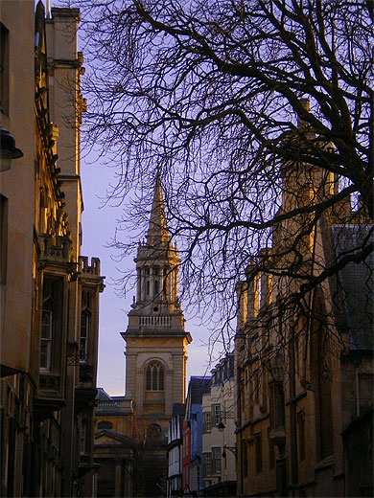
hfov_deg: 13.0
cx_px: 187
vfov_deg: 17.3
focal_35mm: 114
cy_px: 249
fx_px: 1642
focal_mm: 18.9
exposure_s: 1/60
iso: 125
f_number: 5.9
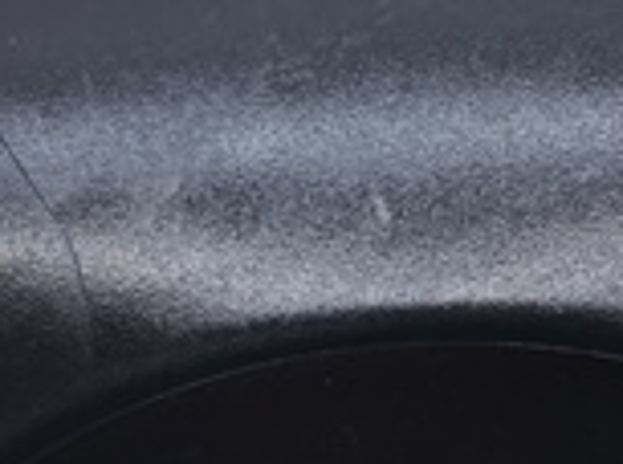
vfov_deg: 12.9
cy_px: 417
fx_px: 2029
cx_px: 326
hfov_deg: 17.5
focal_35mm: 113
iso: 50
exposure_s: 1/50
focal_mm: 4
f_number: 1.8
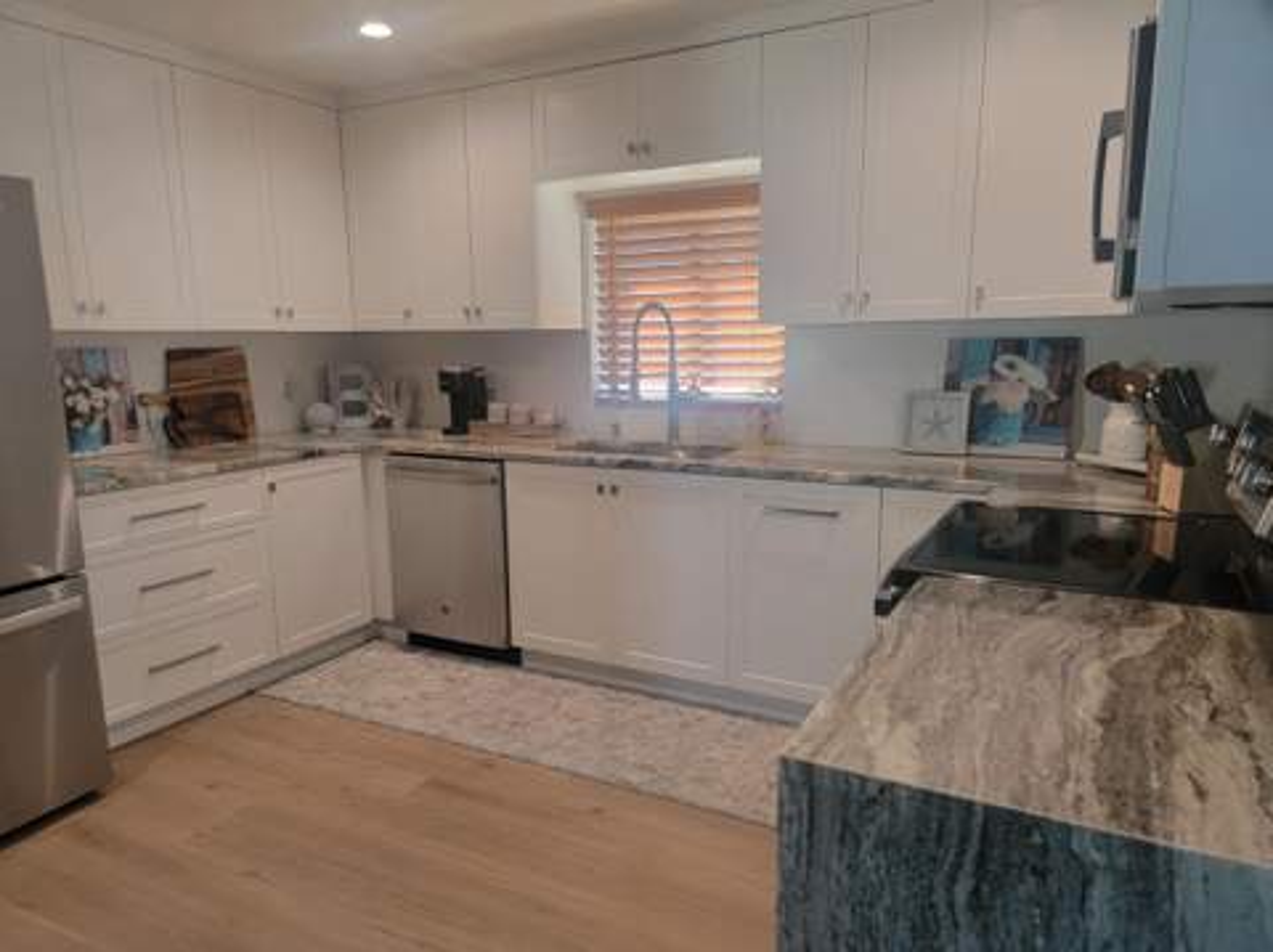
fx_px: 882
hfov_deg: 71.7
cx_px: 636
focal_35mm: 24
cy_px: 476
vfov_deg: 56.7
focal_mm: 6.7
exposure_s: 1/120
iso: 200
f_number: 1.8
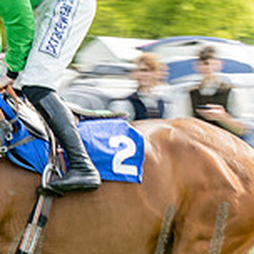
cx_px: 8
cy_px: 241
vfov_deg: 5.1
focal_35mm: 346
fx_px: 2872
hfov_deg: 5.1
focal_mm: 70
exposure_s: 1/160
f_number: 9
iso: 100
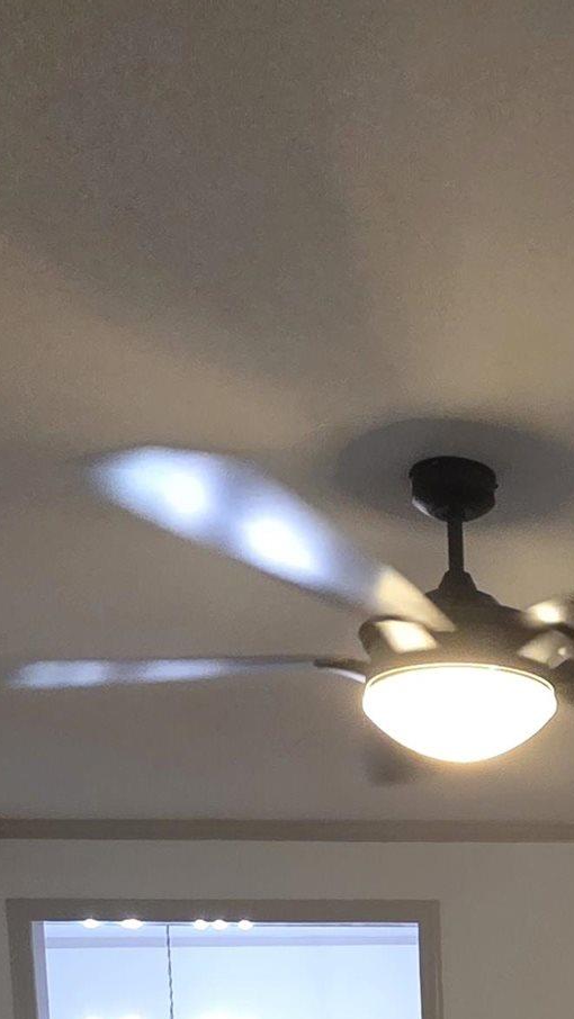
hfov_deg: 23.5
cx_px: 624
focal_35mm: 48
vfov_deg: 33.1
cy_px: 1287
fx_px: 1298
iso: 500
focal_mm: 2.2
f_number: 1.9
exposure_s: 1/60
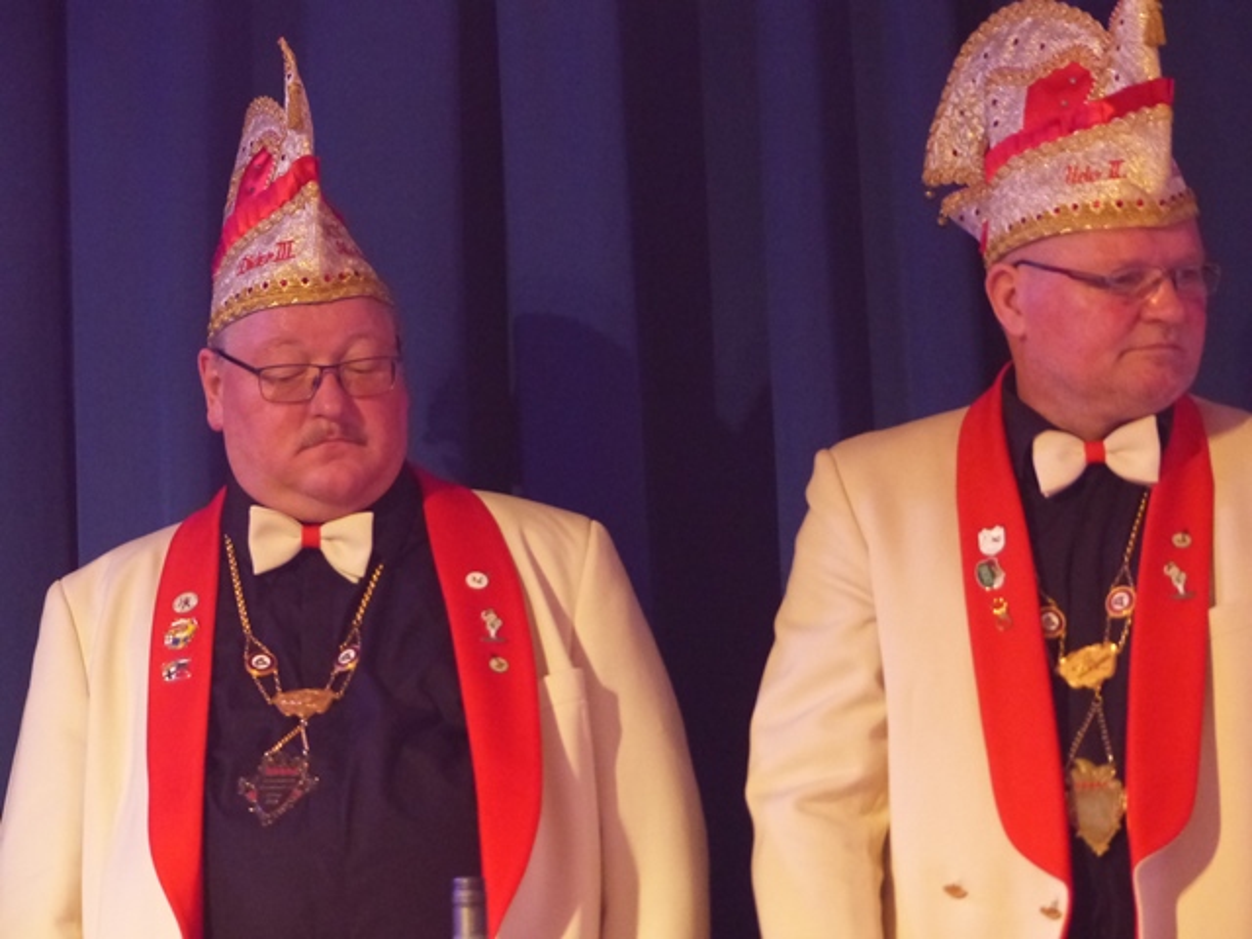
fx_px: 9512
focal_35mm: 263
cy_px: 470
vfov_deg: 5.7
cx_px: 626
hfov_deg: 7.5
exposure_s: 1/50
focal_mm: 47.4
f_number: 2.8
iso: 800
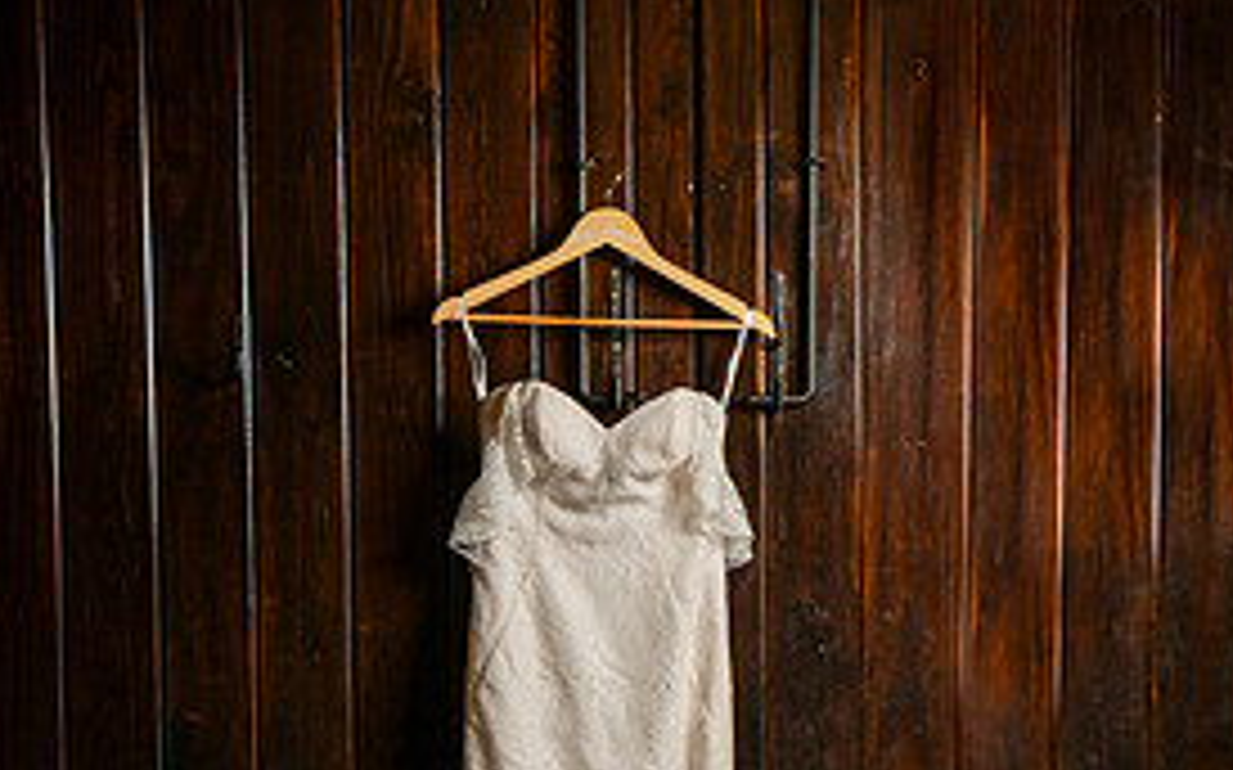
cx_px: 603
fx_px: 3930
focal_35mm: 117
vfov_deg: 11.0
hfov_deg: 17.8
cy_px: 923
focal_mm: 70
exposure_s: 1/1250
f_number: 3.5
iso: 500
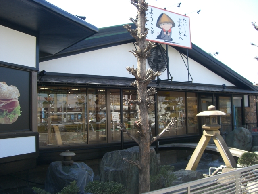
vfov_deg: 37.7
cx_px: 129
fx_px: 283
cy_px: 97
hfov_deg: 49.0
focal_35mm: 38
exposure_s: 1/160
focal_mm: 6.2
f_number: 4.3
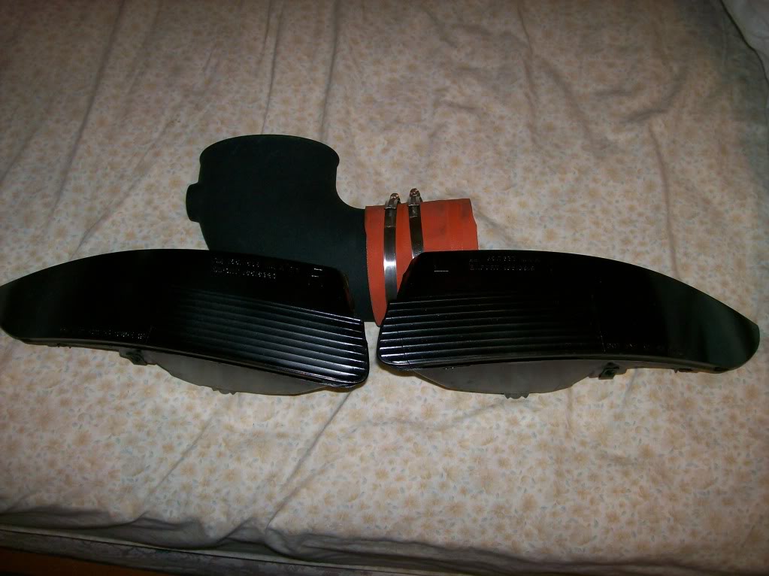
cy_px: 288
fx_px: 799
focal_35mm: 36
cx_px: 384
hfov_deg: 51.4
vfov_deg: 39.6
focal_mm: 6
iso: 80
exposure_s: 1/64
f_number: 2.7
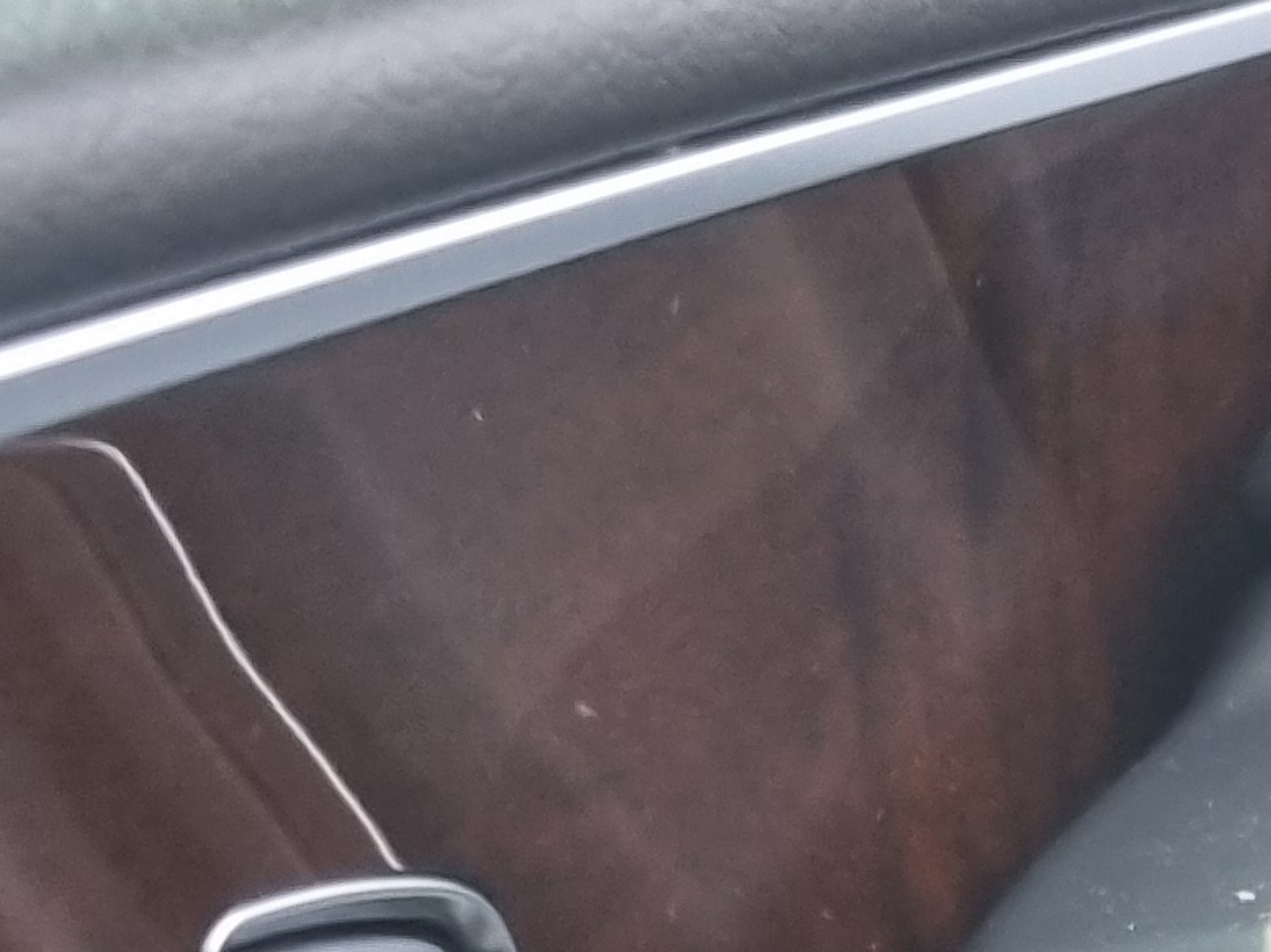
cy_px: 2424
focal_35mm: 135
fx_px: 4955
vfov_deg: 9.5
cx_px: 1878
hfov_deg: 13.8
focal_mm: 5.4
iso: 160
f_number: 1.8
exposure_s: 1/120
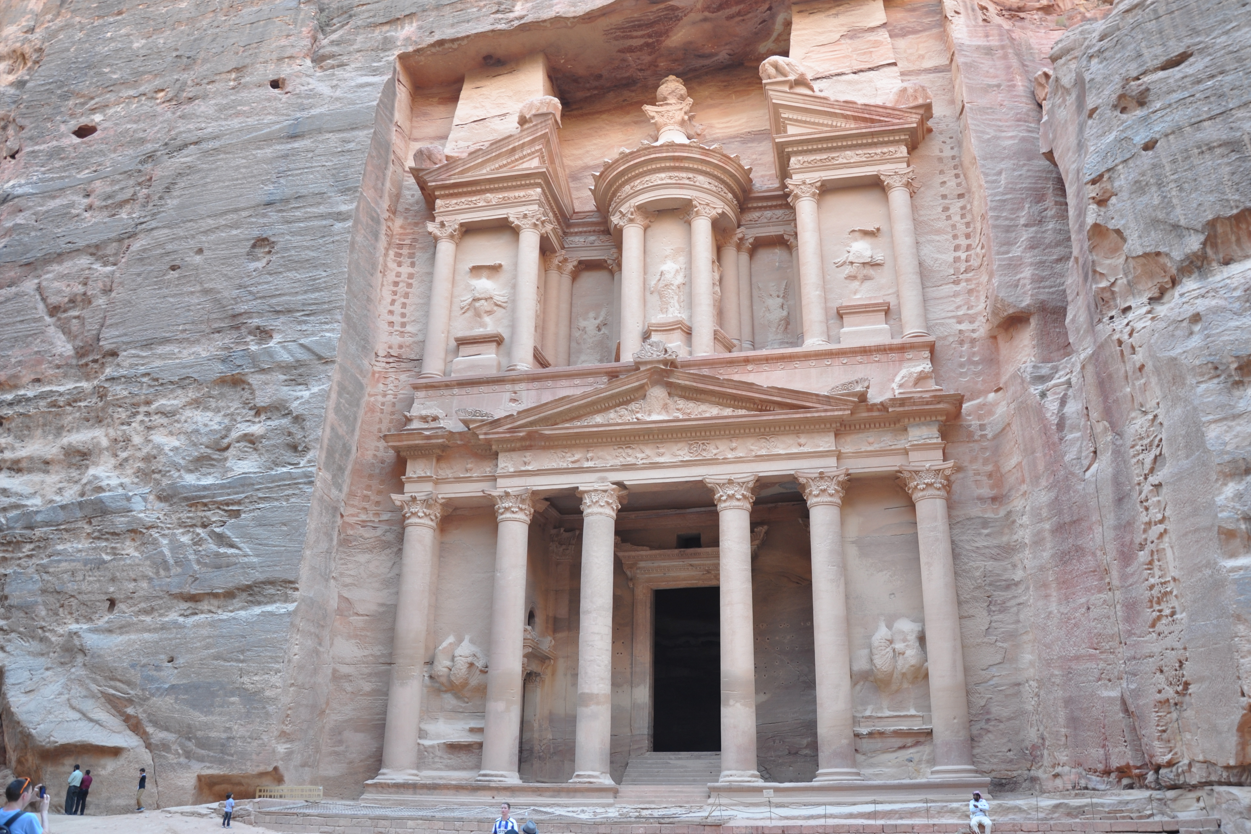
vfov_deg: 46.4
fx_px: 973
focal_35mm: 28
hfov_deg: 65.5
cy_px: 414
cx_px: 649
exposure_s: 1/30
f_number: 5.6
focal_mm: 18
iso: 200
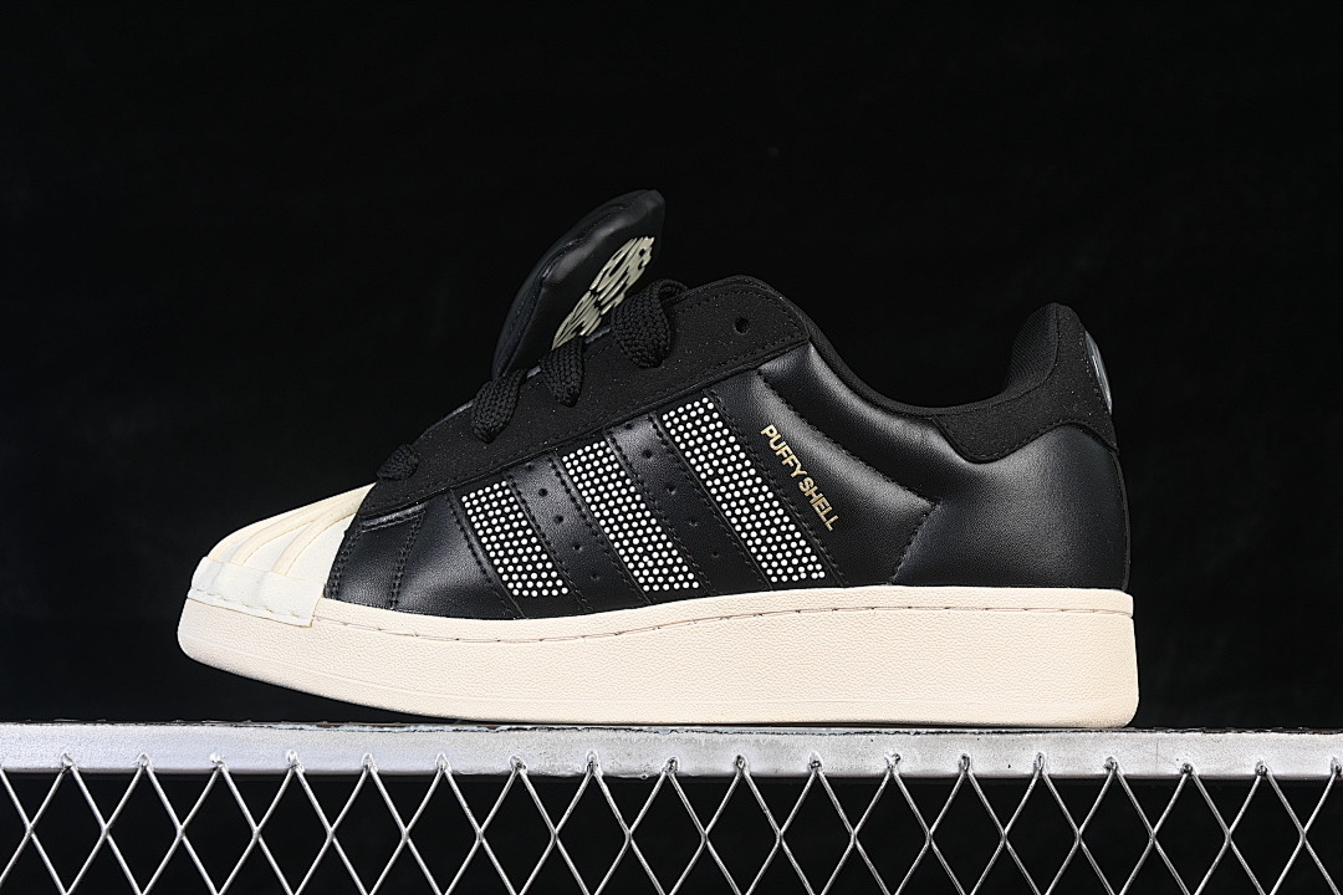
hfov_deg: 27.0
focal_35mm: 75
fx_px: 2798
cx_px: 672
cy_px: 448
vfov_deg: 18.2
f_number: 6.3
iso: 160
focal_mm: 50
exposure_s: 1/60
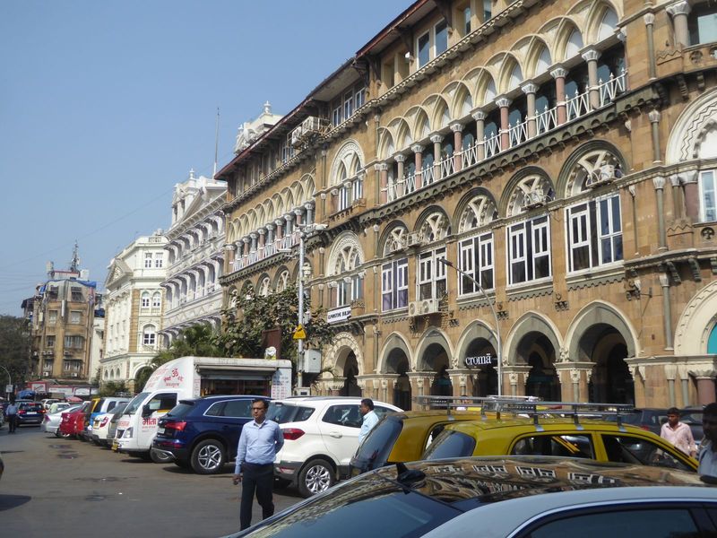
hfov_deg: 47.9
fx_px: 808
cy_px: 269
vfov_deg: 36.8
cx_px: 358
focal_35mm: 39
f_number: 3.7
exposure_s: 1/800
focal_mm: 6.7
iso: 80
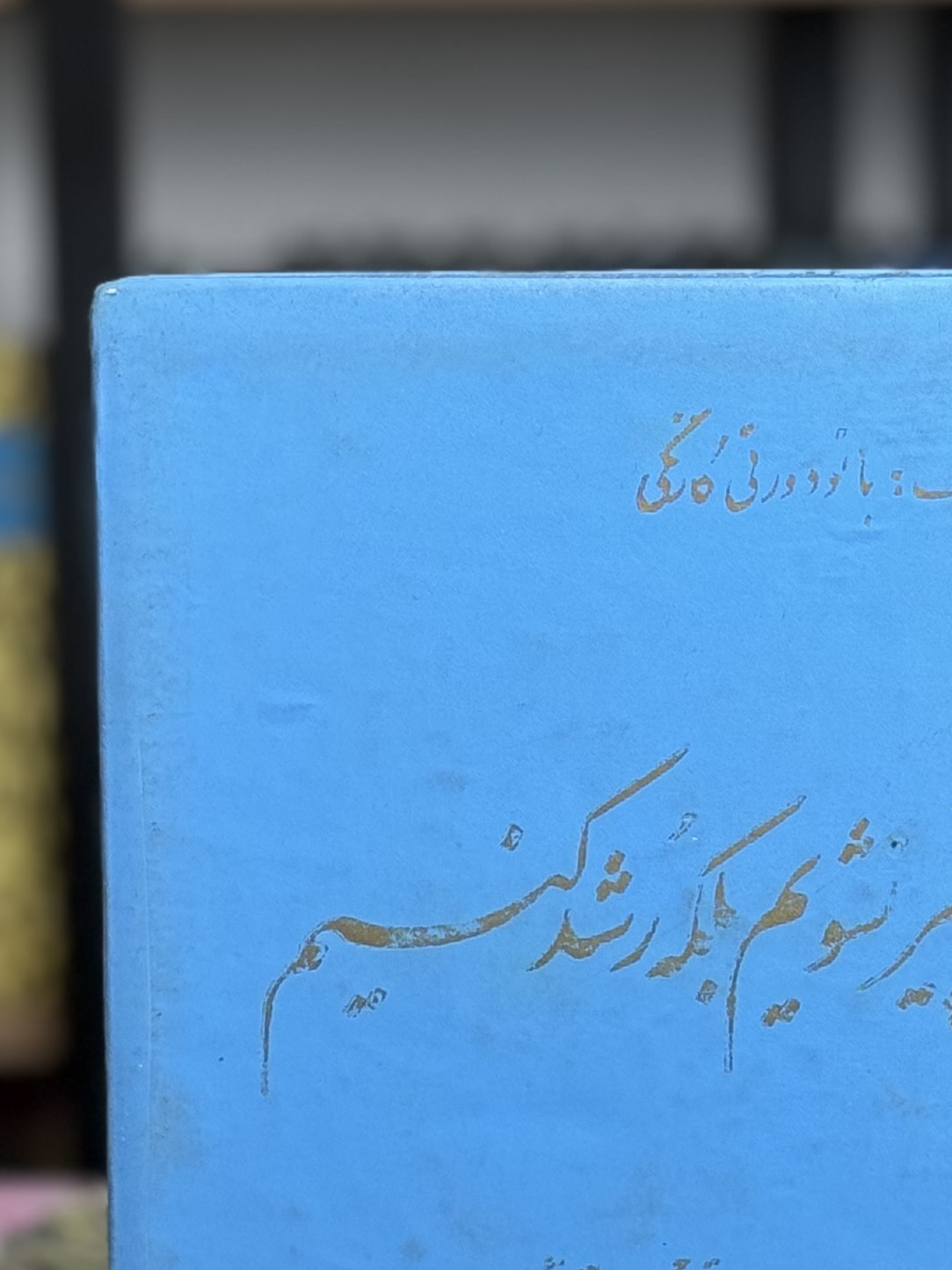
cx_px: 655
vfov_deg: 14.7
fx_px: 4914
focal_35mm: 134
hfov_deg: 11.1
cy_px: 654
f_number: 1.78
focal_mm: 6.76
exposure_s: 1/100
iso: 100
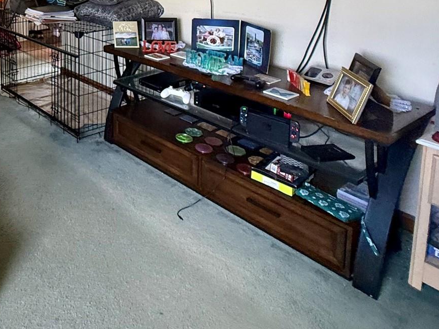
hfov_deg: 45.3
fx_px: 419
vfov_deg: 37.3
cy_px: -17
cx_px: -15
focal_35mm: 33
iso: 400
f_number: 2.2
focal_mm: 2.22
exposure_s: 1/65
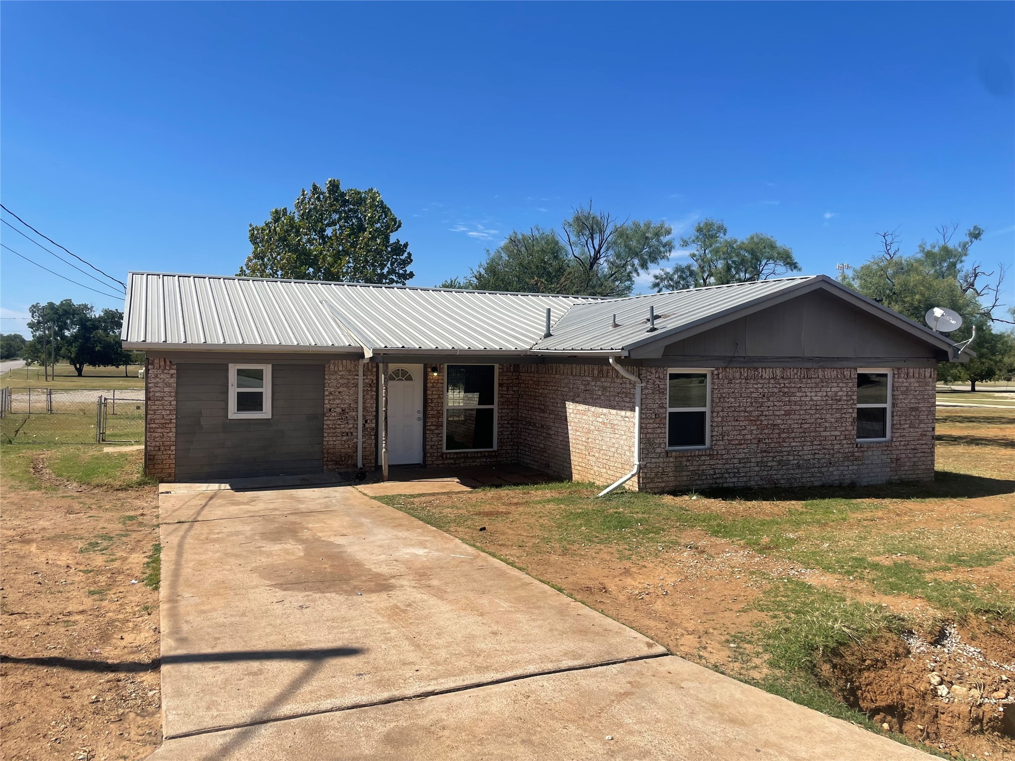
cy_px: 380
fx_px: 762
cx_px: 508
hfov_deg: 67.3
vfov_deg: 53.1
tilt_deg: -2.7
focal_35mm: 26
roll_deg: -0.5
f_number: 1.6
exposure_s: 1/4651
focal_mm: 4.2
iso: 32
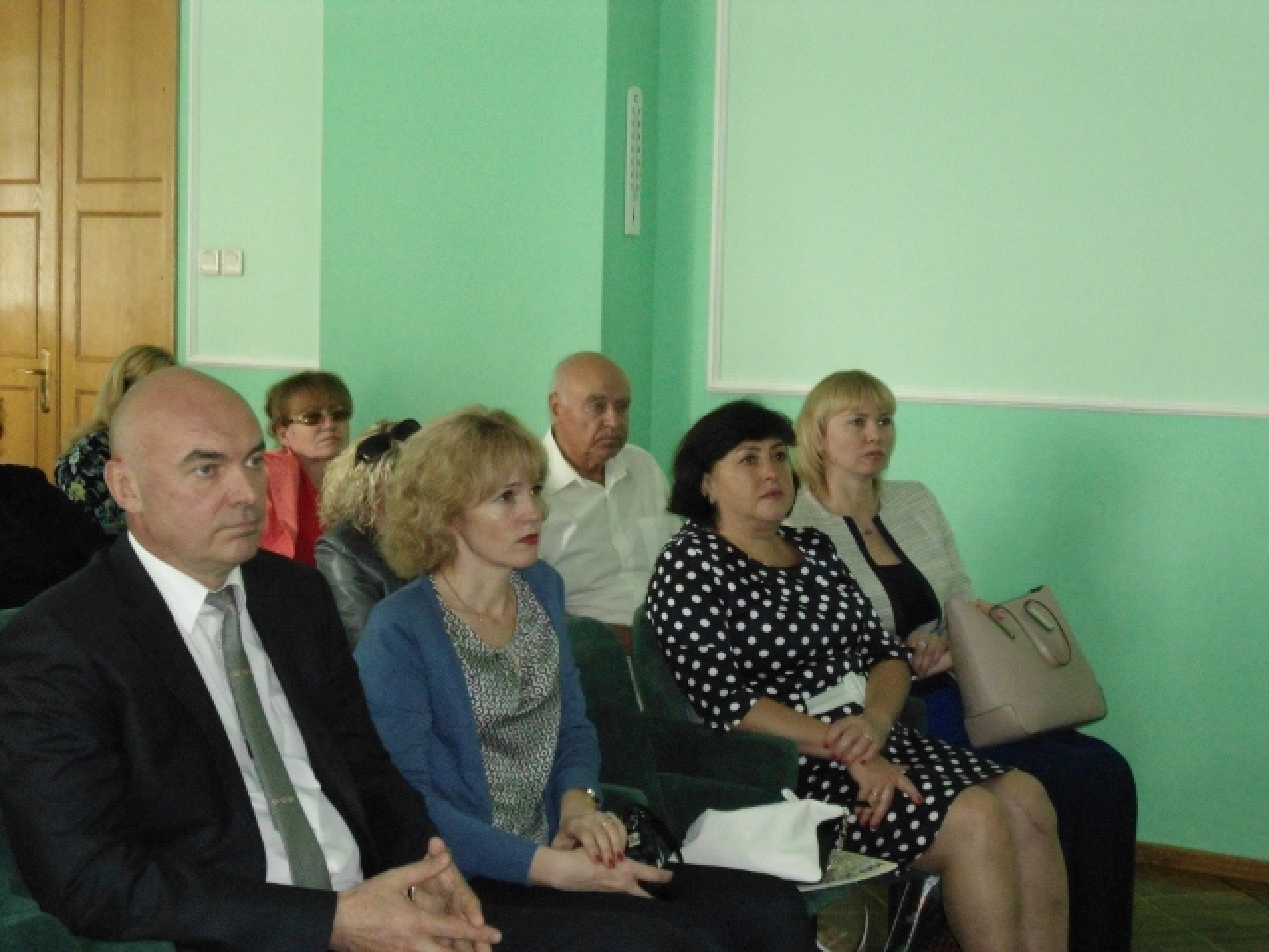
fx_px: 2310
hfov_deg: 30.7
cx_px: 634
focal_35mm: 63
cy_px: 476
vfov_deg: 23.3
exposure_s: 1/60
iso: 800
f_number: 4.2
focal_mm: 11.2
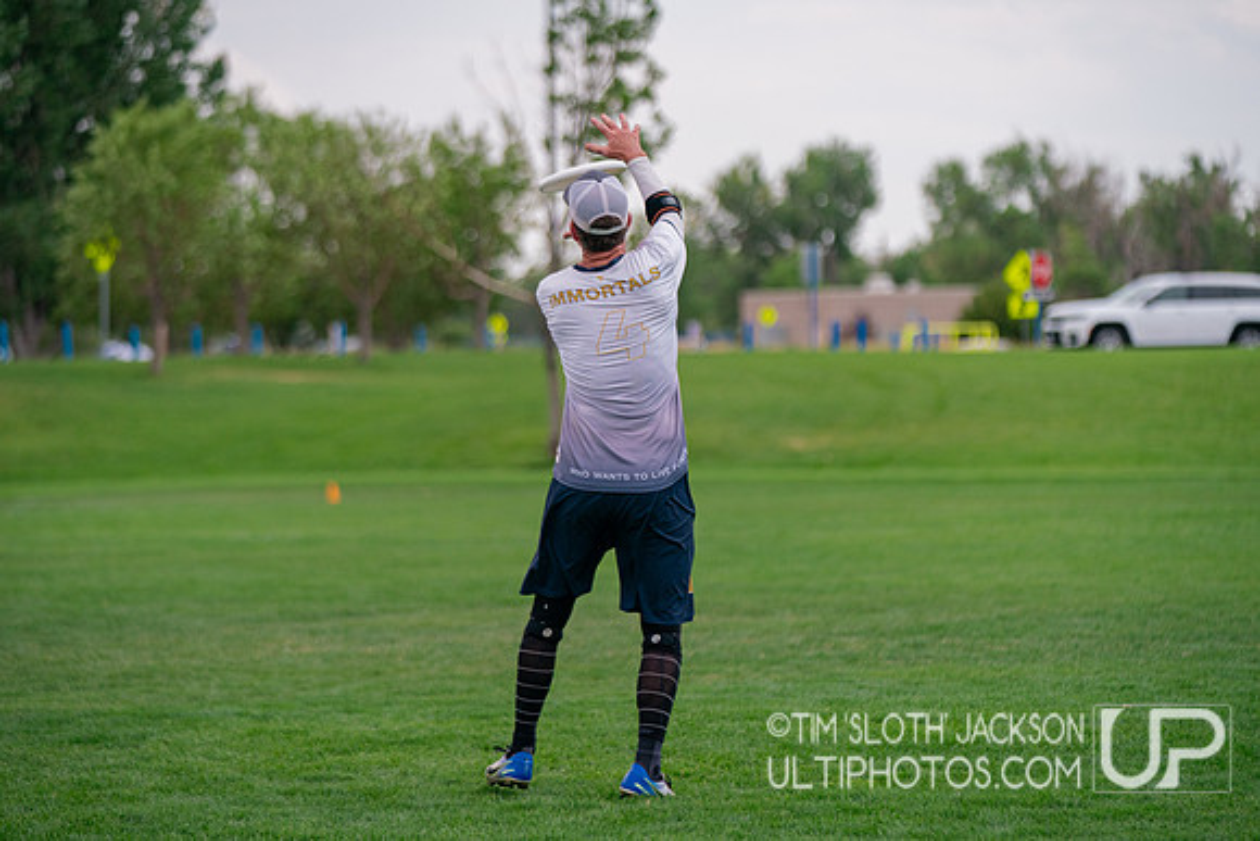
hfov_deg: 13.4
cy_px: 447
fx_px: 5378
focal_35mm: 154
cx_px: 604
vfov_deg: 8.9
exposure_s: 1/6400
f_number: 2.8
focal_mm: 128
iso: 500
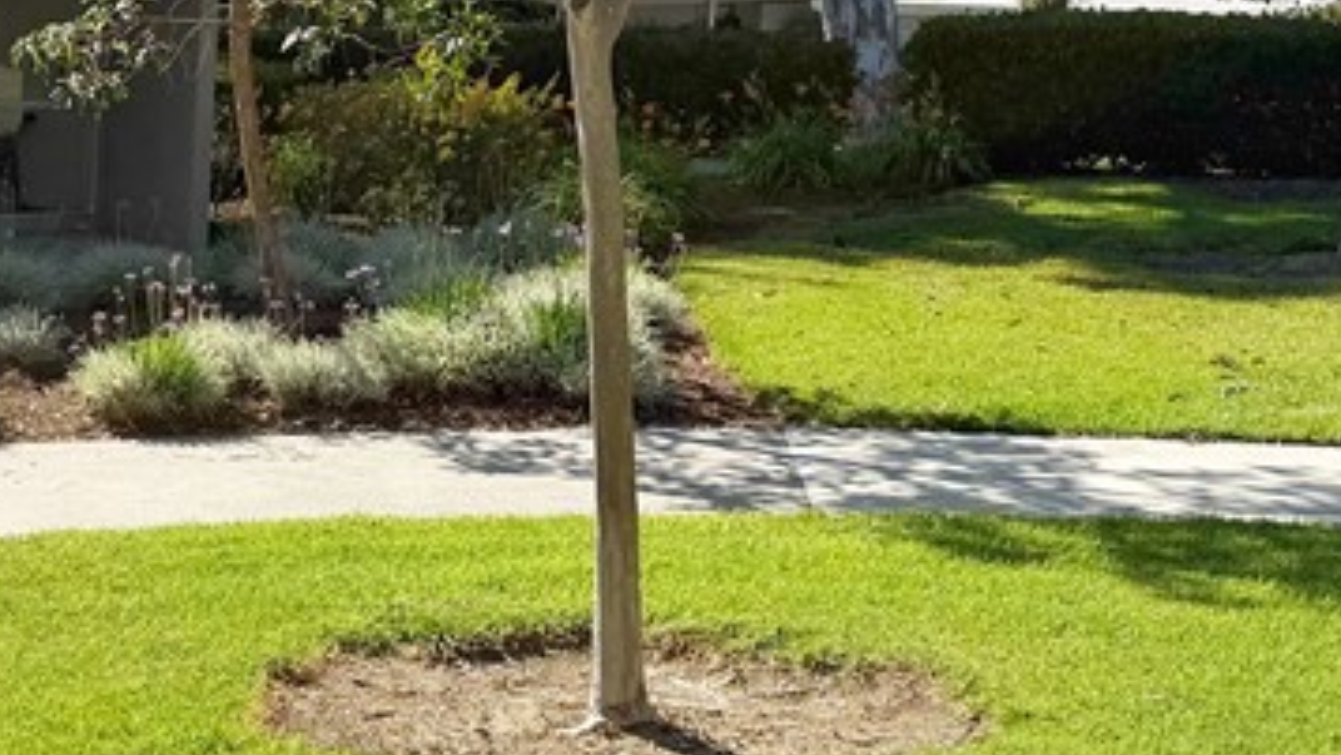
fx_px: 2667
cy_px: 282
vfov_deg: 16.1
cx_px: -177
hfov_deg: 25.8
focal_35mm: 75
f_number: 1.78
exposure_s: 1/4975
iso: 80
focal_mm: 6.76
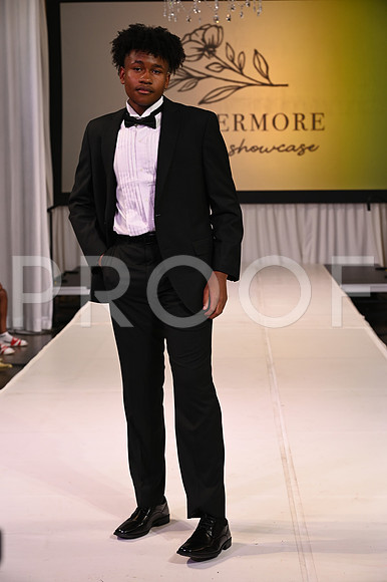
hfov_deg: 17.0
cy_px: 291
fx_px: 1291
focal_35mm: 80
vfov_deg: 25.4
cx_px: 194
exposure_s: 1/250
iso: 1000
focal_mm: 80
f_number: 6.3
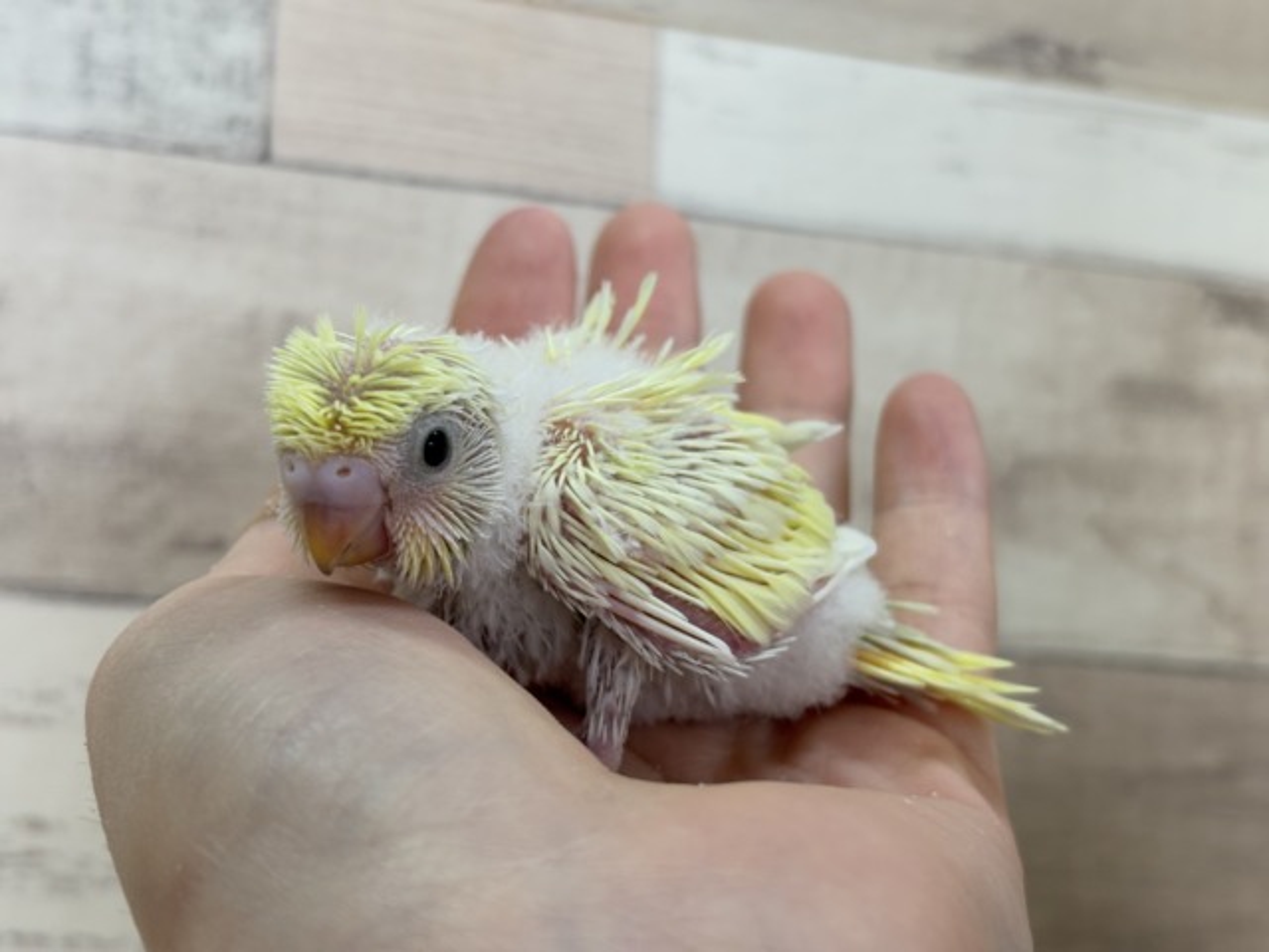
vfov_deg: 28.0
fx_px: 1906
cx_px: 634
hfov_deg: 36.8
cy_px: 476
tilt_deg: +1.2
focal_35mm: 52
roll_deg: -4.3
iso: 40
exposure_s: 1/50
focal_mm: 5.96
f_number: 1.6
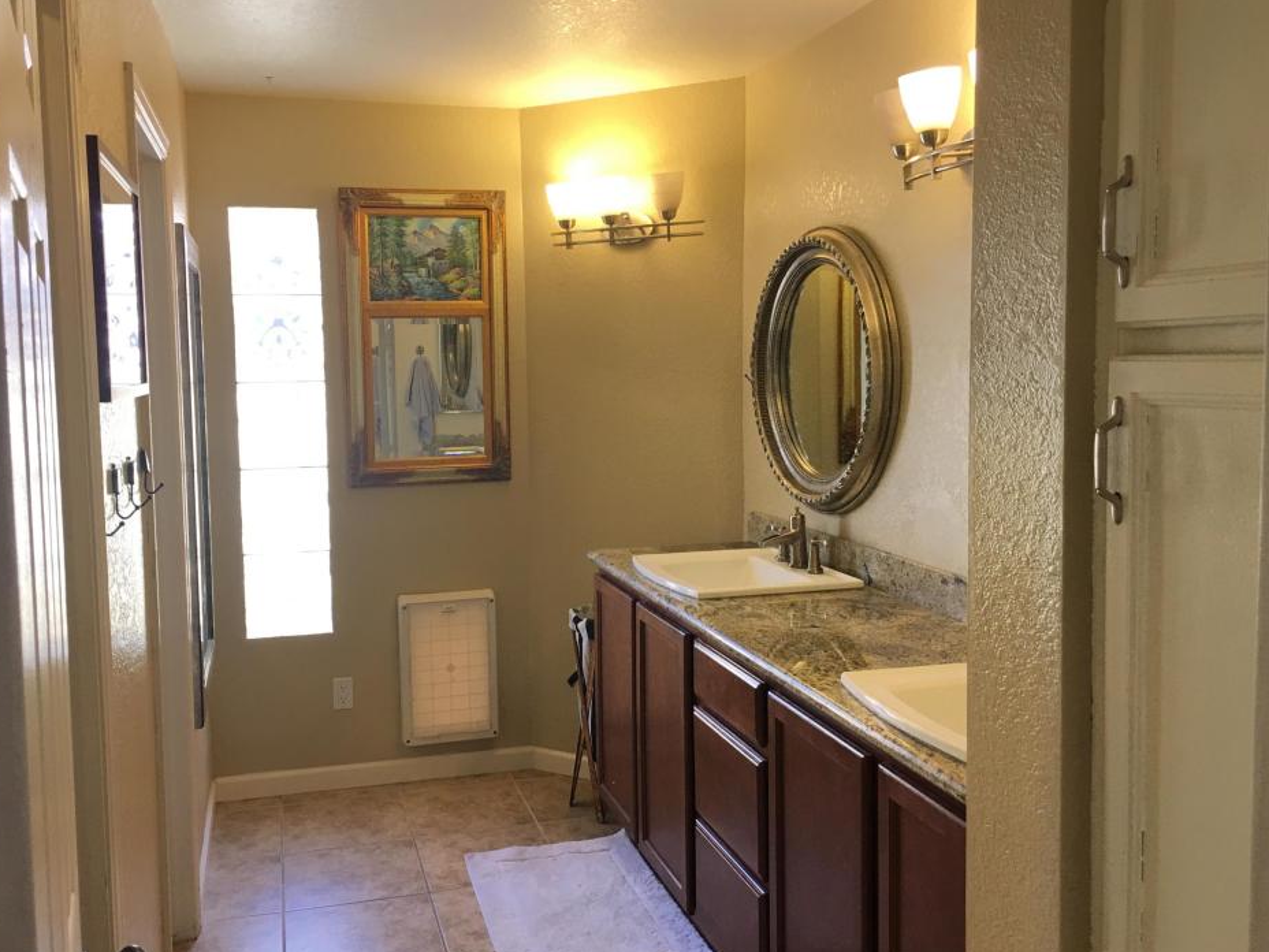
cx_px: 592
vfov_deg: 44.2
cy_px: 455
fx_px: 1173
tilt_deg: -4.1
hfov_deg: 56.8
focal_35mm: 32
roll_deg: +0.9
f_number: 2.2
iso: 40
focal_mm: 4.15
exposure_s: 1/30
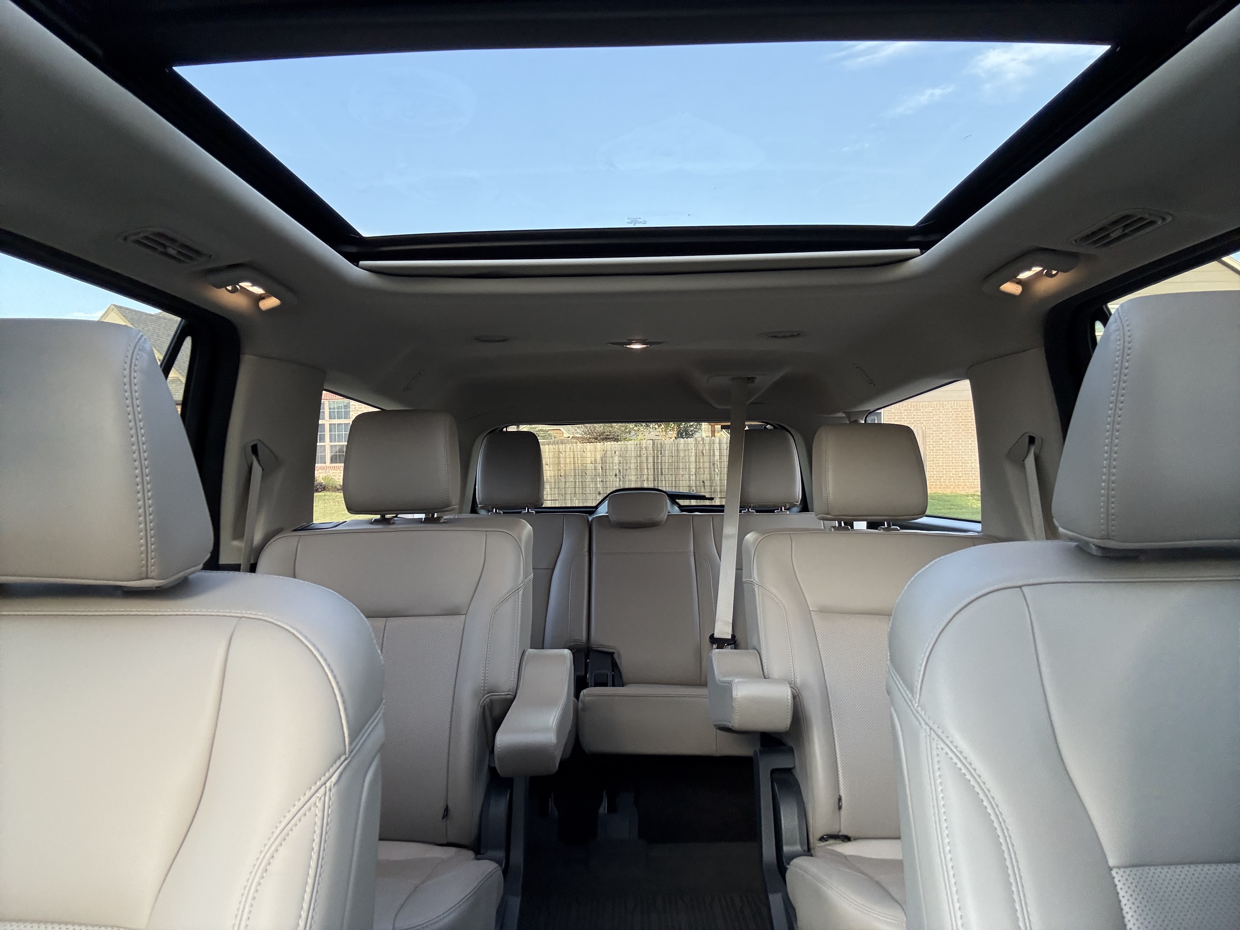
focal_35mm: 23
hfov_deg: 73.9
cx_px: 620
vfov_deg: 58.9
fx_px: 824
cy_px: 465
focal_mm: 2.69
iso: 160
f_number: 1.9
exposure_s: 1/60
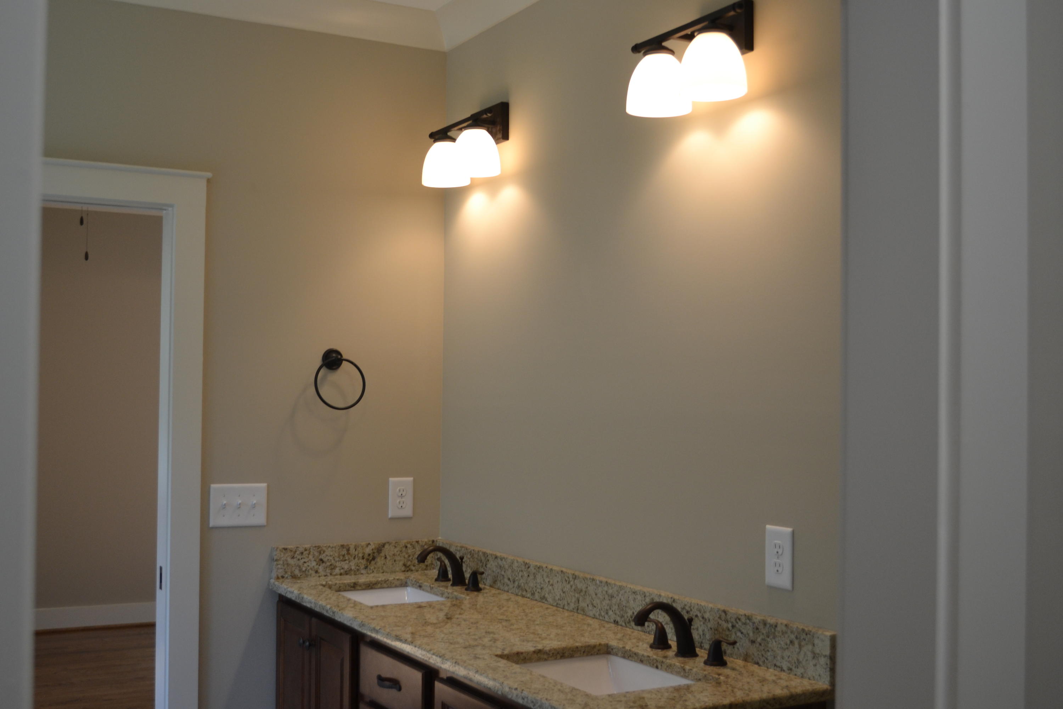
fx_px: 1151
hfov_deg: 49.6
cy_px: 354
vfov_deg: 34.2
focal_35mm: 39
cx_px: 532
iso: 400
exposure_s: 1/80
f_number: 4.2
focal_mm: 26
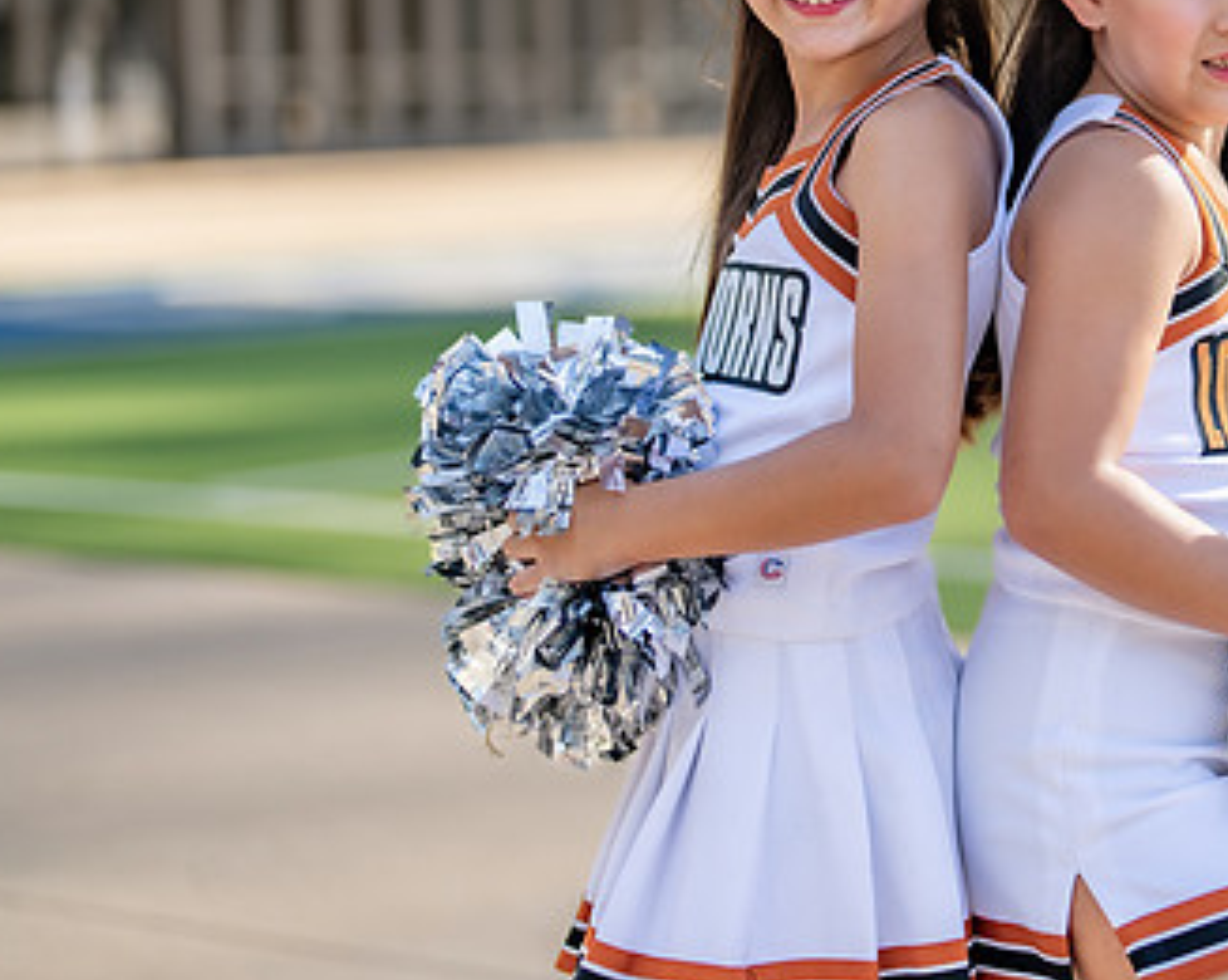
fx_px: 3812
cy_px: 206
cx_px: 1128
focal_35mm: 105
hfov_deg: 18.0
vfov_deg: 14.6
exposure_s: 1/2500
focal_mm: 50
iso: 100
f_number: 1.2
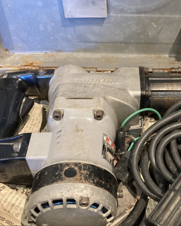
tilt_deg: -47.4
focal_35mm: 43
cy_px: 123
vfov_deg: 42.9
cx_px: 137
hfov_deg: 34.2
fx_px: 288
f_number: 1.8
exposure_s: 1/33
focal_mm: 3.99
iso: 320
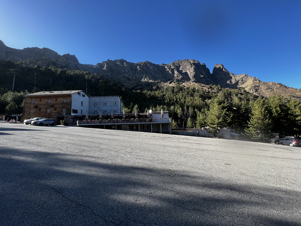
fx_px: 113
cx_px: 150
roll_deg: +1.8
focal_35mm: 13
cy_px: 113
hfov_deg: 106.2
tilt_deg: +5.3
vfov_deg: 89.9
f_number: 1.8
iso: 32
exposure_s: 1/408
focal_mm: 1.57
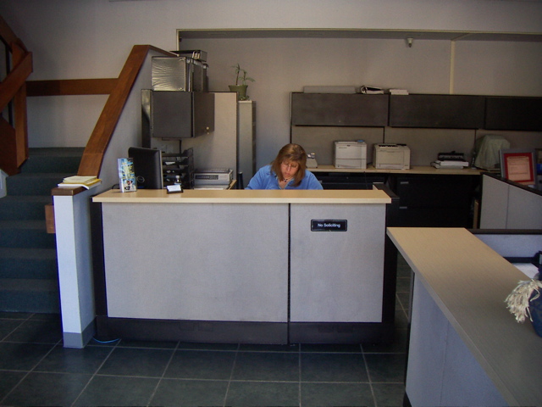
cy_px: 204
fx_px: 564
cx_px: 271
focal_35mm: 36
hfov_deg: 51.4
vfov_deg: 39.7
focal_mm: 4.7
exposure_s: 1/50
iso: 100
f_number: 2.8
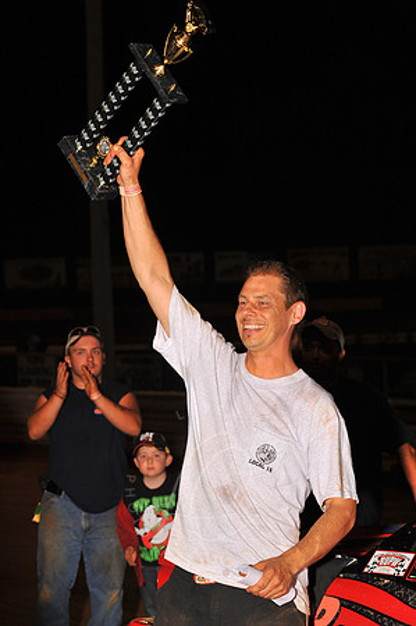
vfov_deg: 20.4
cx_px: 208
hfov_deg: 13.7
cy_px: 313
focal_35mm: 100
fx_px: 1737
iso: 500
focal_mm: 100
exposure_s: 1/320
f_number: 7.1
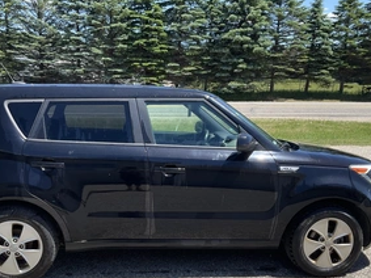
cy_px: 178
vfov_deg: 34.9
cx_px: 160
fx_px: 439
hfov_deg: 45.7
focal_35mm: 41
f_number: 1.8
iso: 25
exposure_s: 1/978
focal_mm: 3
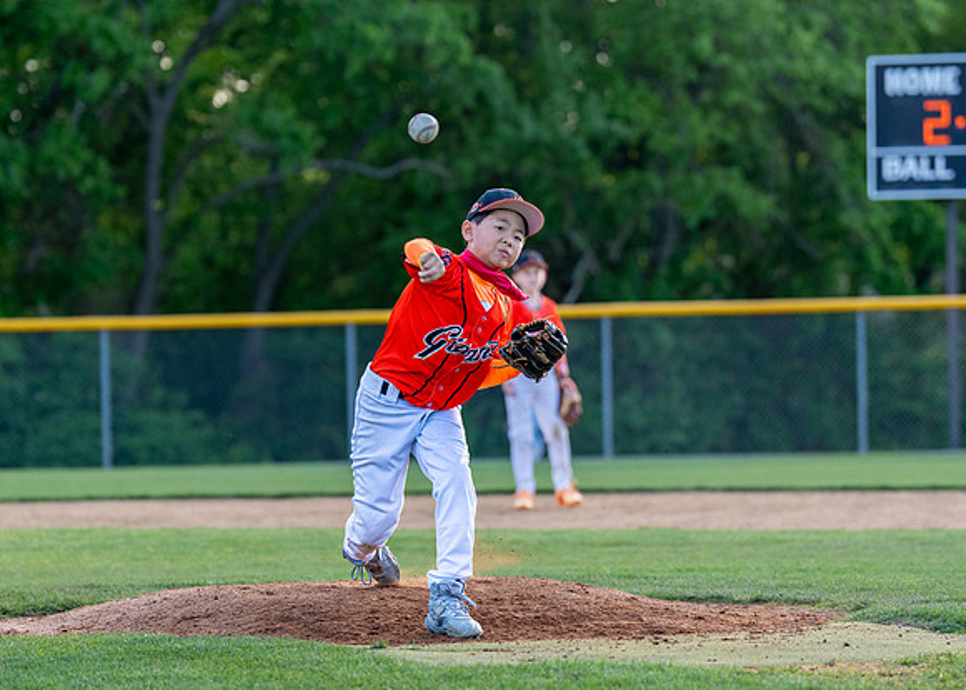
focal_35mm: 190
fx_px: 5209
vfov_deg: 7.6
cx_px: 422
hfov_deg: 10.6
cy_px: 362
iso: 500
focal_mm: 115
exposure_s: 1/1250
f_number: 2.8
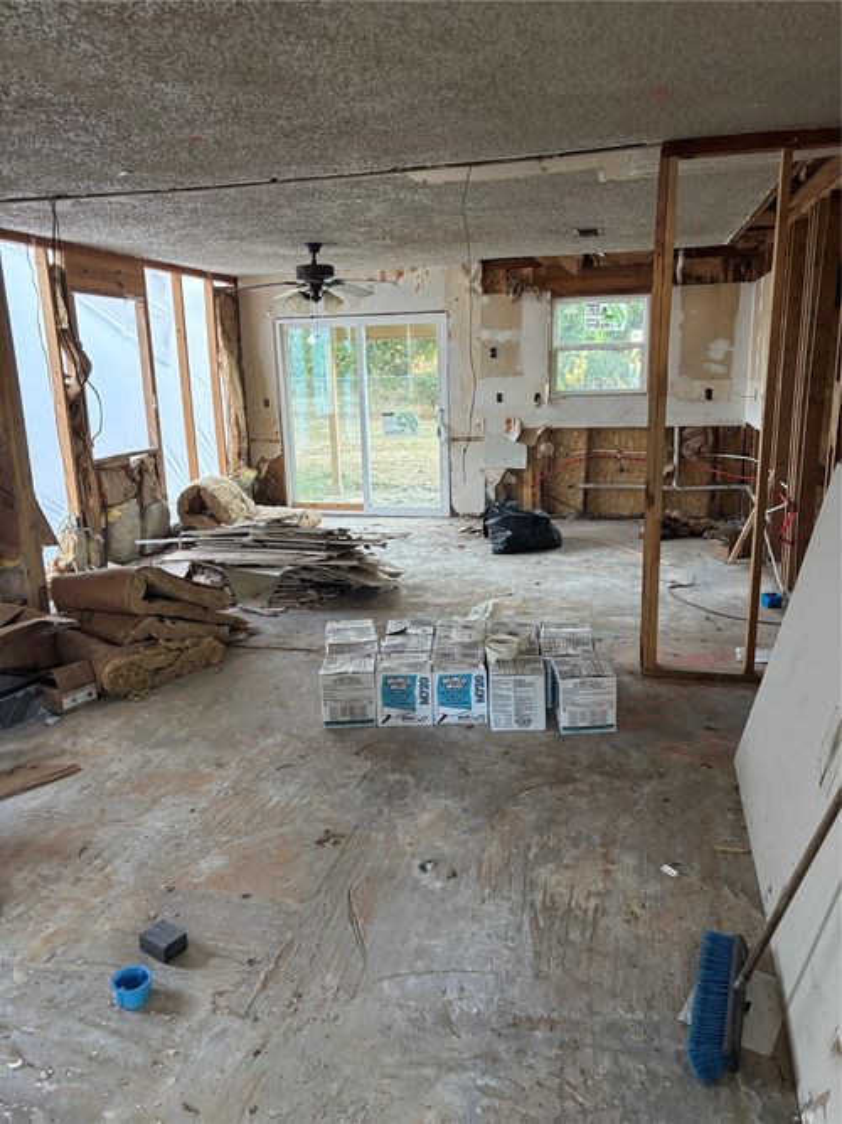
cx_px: 421
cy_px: 562
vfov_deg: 67.3
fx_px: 844
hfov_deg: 53.0
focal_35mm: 26
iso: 320
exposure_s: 1/60
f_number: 1.6
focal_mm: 5.96
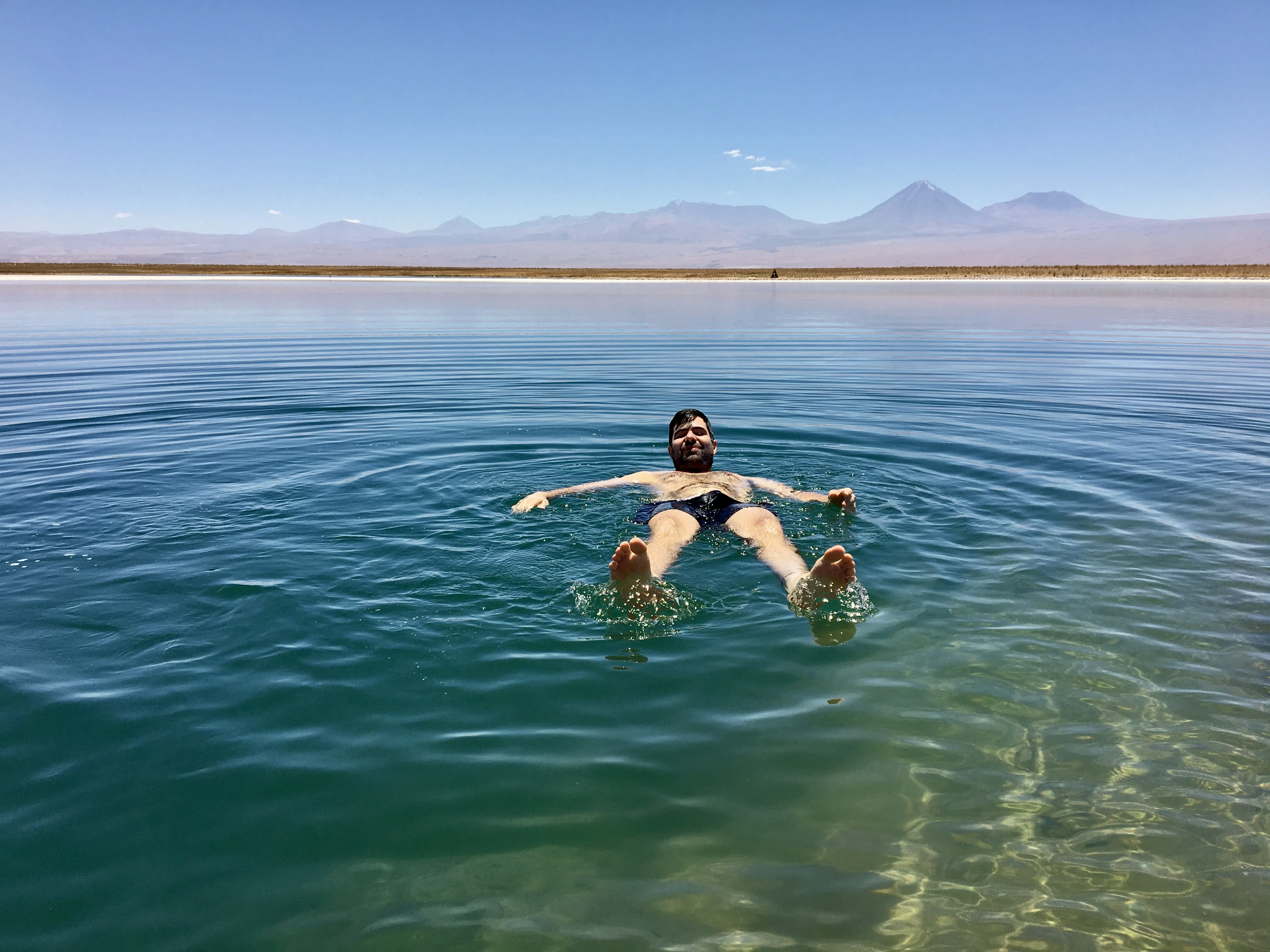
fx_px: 1064
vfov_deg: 48.2
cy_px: 476
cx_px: 635
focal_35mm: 29
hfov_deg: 61.7
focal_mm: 4.15
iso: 25
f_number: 2.2
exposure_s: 1/1672
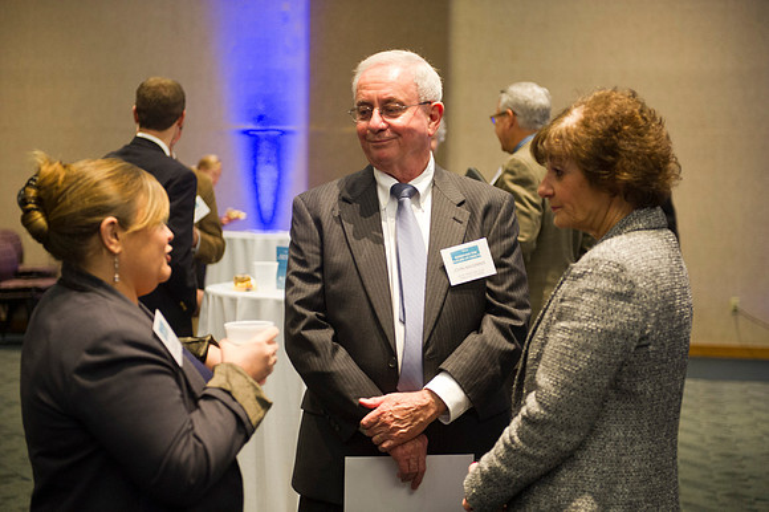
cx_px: 384
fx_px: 1324
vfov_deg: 21.9
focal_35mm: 62
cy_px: 256
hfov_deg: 32.4
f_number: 2.8
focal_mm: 62
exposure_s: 1/100
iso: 2500
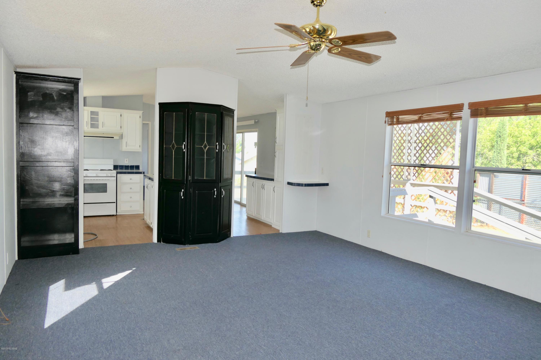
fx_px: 361
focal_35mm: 24
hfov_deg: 73.7
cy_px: 180
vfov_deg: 53.1
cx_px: 270
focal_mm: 8.8
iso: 125
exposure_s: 1/125
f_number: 3.5
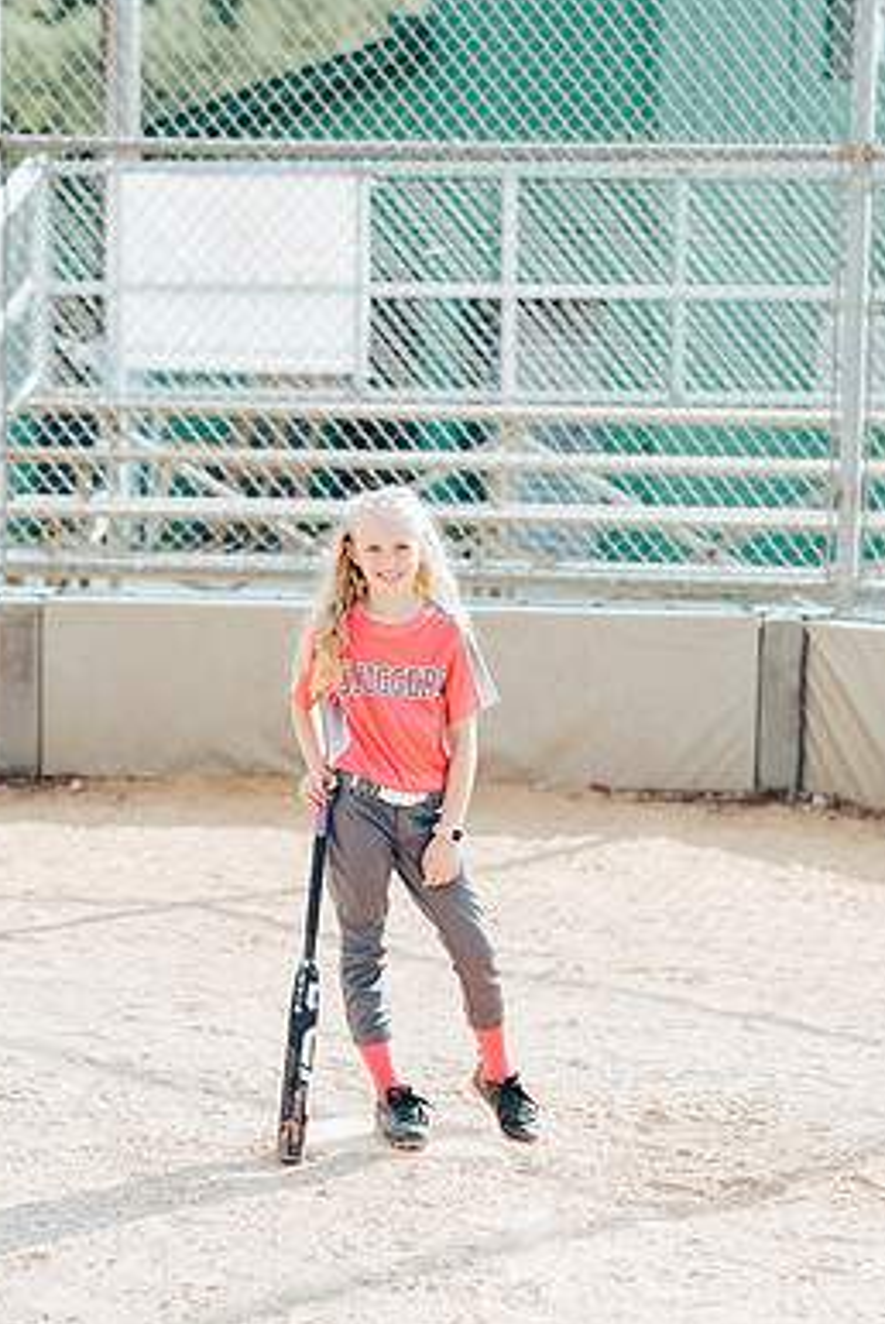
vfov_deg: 20.6
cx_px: 412
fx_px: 3644
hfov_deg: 13.8
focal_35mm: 99
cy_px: 686
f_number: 2.8
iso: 160
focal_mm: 85
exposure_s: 1/1250
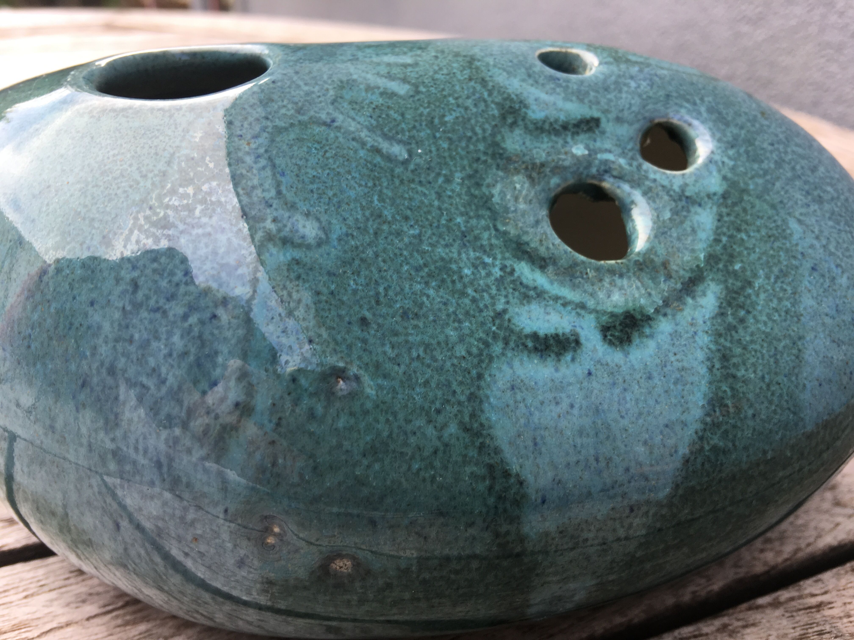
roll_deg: -2.9
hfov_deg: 61.7
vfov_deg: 48.2
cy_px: 320
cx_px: 427
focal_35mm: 29
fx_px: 715
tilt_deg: -28.7
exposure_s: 1/123
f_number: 2.2
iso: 25
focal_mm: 4.15
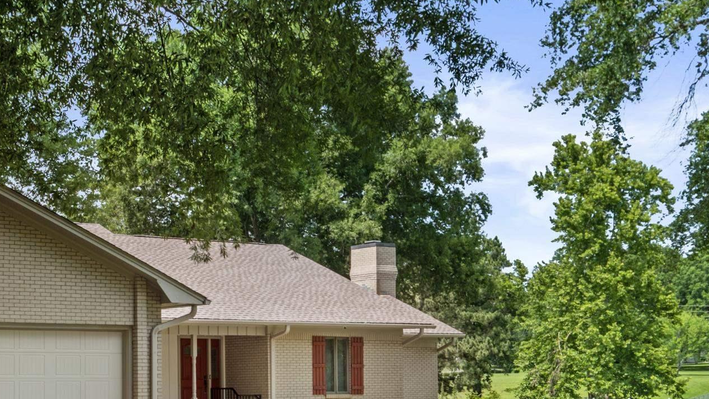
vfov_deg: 18.6
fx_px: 1203
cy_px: 346
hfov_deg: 32.1
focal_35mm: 64
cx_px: 163
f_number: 8
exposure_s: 1/30
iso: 400
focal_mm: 20.9
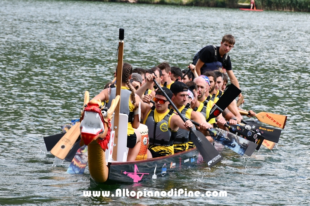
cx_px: 155
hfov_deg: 12.2
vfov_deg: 8.2
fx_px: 1446
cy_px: 103
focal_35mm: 168
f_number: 8
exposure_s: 1/250
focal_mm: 112
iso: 140
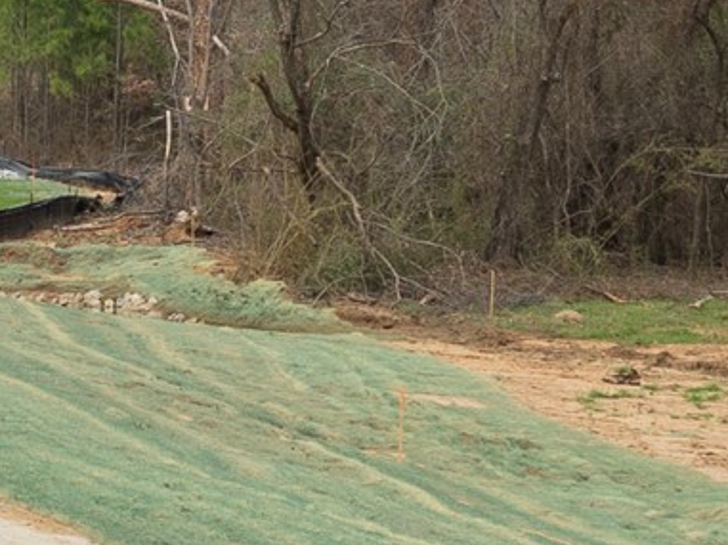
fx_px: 4034
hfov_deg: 9.6
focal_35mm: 192
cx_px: -730
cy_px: 104
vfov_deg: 7.7
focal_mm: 35
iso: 80
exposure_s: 1/100
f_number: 7.1
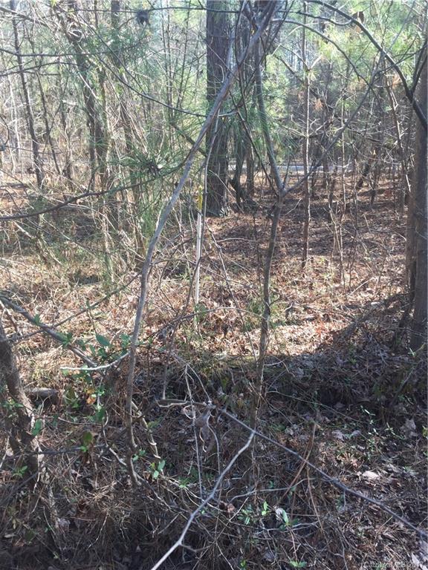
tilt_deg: -22.7
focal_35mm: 29
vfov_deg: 61.7
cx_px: 214
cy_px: 285
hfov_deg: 48.2
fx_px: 478
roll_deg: +0.1
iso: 32
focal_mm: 4.15
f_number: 2.2
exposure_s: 1/124
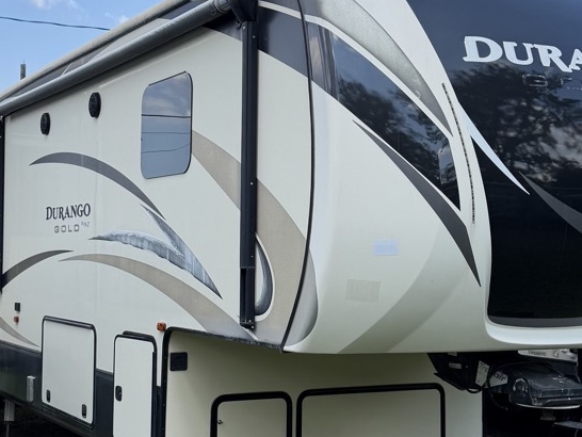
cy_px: 246
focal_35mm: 45
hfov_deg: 42.0
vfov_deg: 32.2
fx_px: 757
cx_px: 266
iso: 80
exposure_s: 1/2525
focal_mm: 6.76
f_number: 1.78
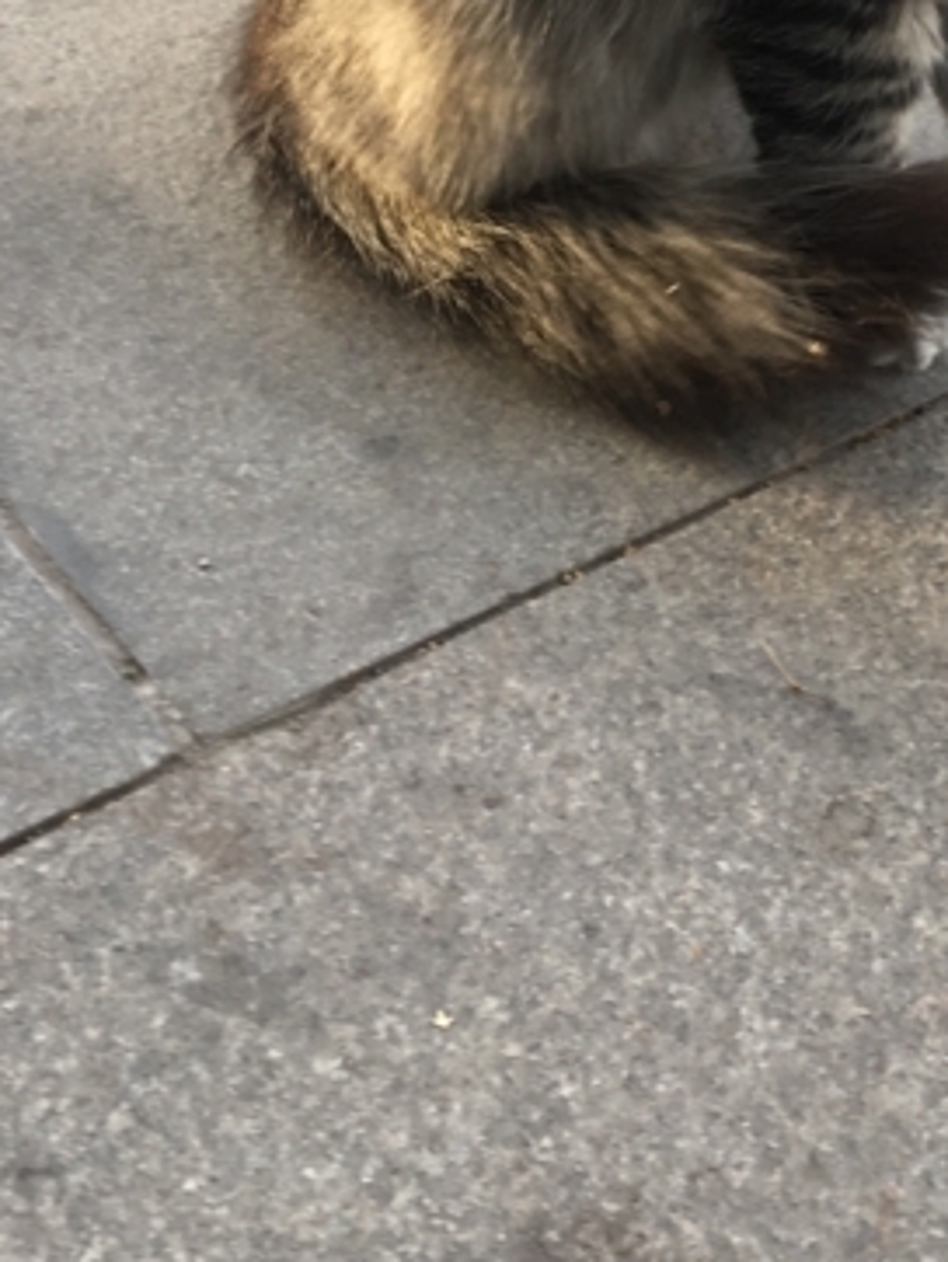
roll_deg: -8.0
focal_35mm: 82
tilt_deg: -36.2
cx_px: 784
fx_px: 2991
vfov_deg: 23.4
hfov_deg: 17.8
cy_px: 230
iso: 32
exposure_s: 1/50
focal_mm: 4.15
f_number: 2.2
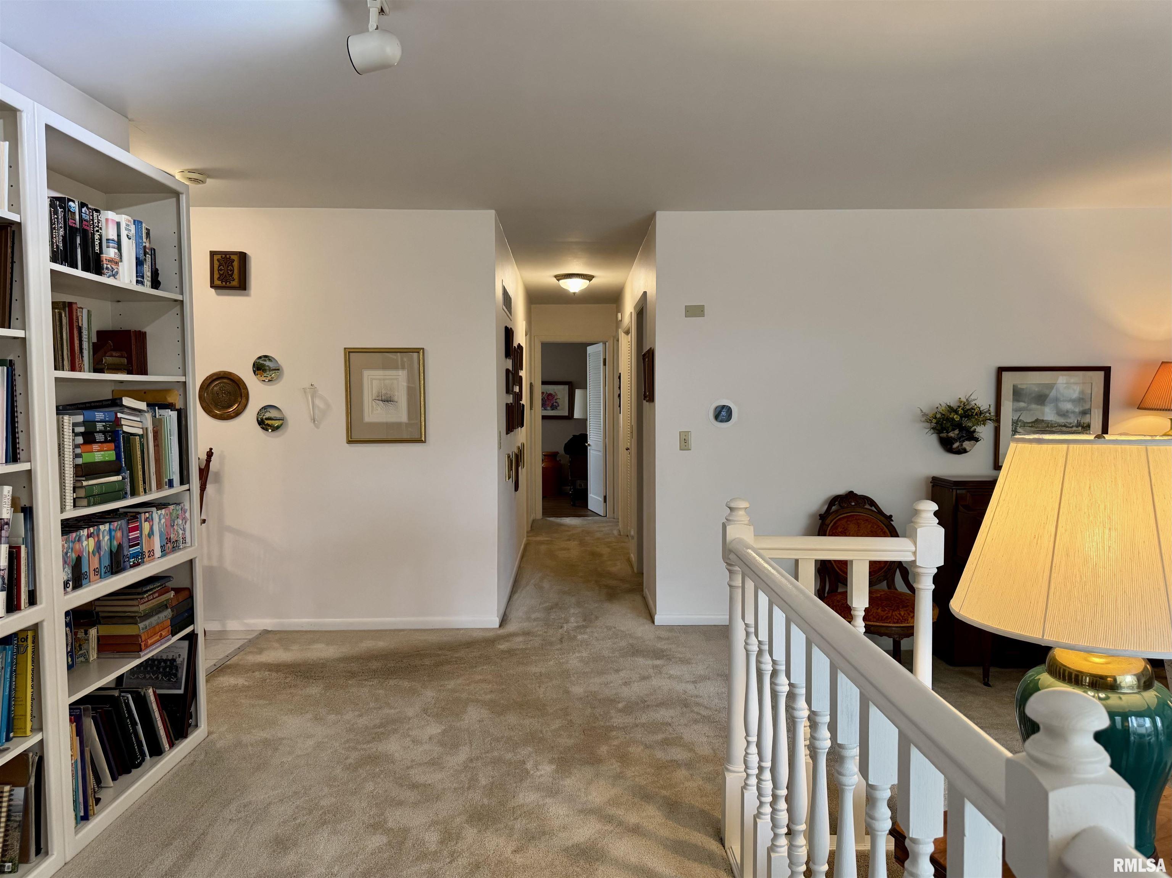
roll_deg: +0.5
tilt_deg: -2.5
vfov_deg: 56.8
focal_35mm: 24
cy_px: 439
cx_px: 586
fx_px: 812
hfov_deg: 71.6
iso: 160
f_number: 1.78
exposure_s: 1/120
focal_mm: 6.76
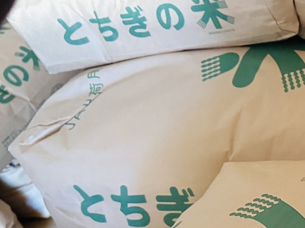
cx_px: 454
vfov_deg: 18.4
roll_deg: +15.0
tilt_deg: -34.1
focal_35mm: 80
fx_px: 705
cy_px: 156
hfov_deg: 20.9
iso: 1000
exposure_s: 1/40
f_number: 1.78
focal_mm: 6.76
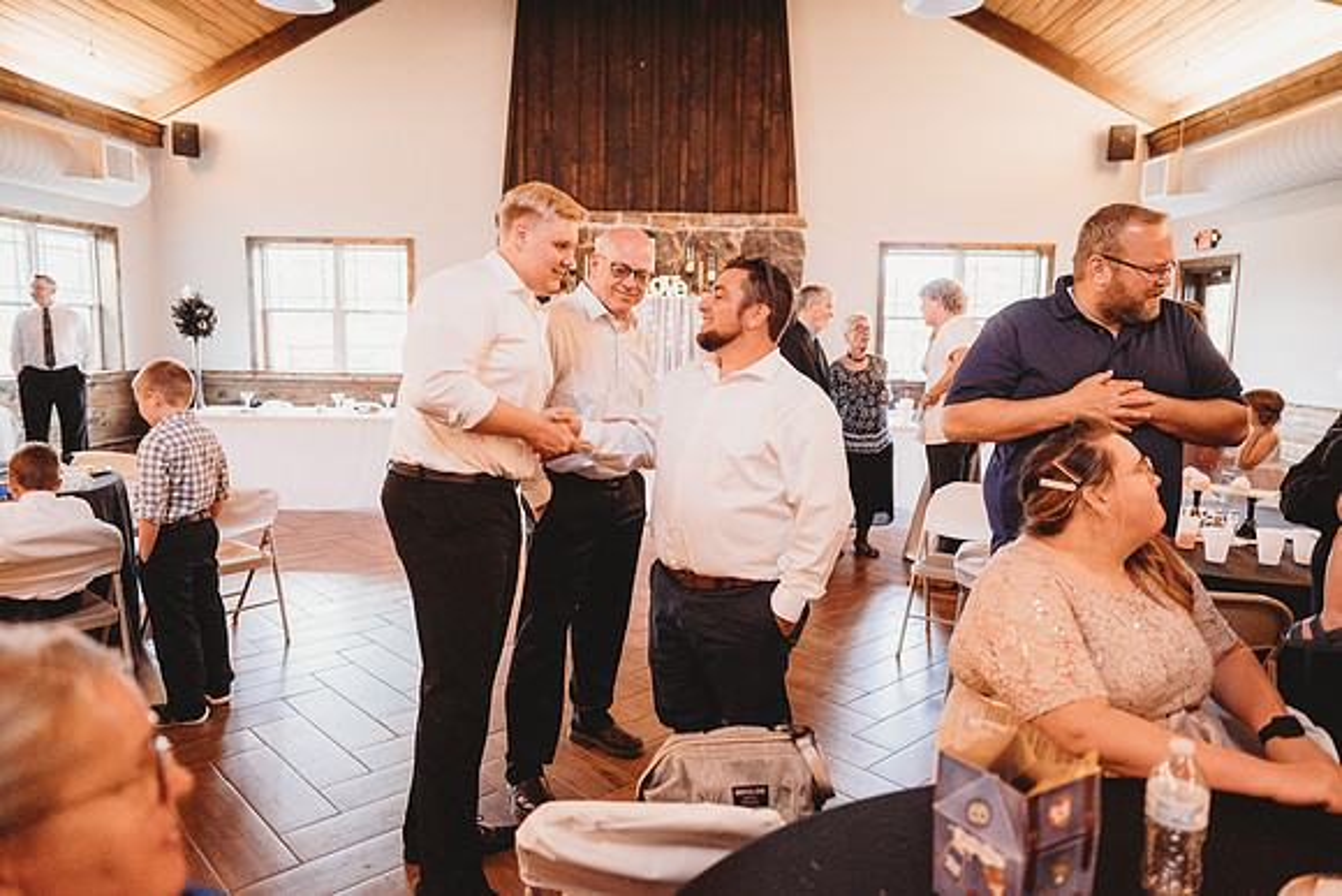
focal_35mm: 24
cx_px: 671
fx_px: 895
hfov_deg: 73.7
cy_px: 448
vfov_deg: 53.2
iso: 2000
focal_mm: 24
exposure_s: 1/125
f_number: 2.5
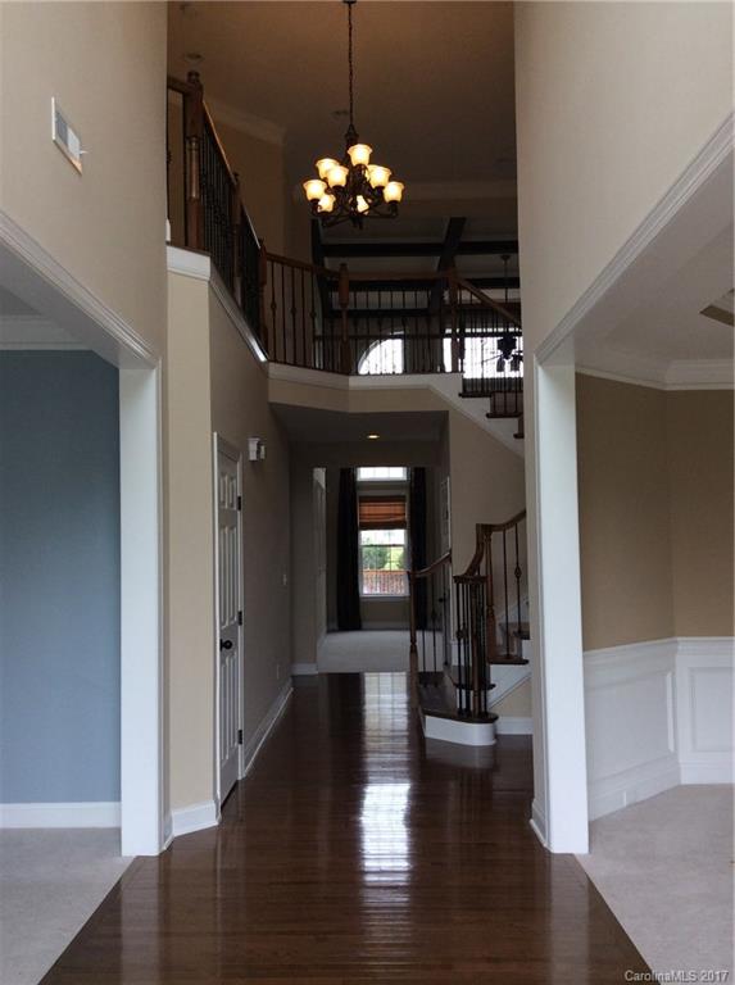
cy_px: 492
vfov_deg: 56.9
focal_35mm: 32
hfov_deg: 44.0
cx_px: 368
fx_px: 909
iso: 32
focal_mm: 3.3
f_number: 2.4
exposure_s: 1/149
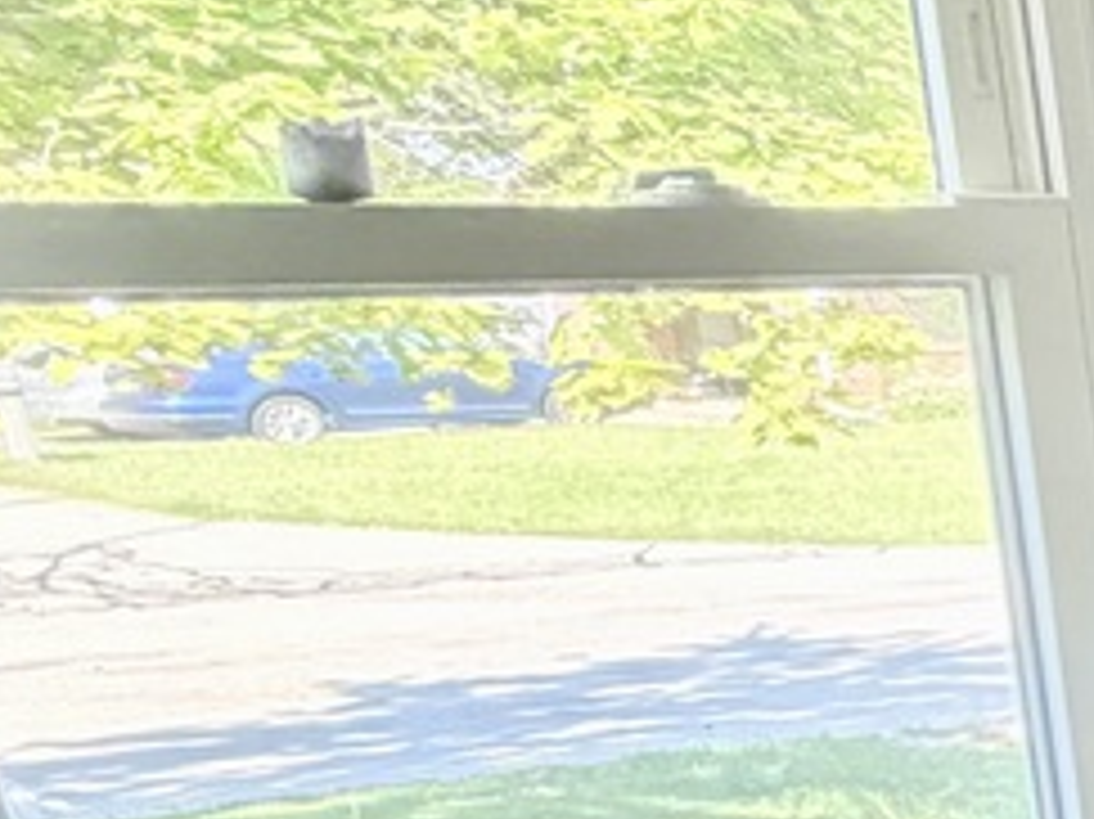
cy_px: 801
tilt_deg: -12.9
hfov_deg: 14.0
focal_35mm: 83
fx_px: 2622
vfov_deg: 17.4
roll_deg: +0.1
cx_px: 2769
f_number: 2.2
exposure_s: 1/120
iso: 250
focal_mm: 2.22
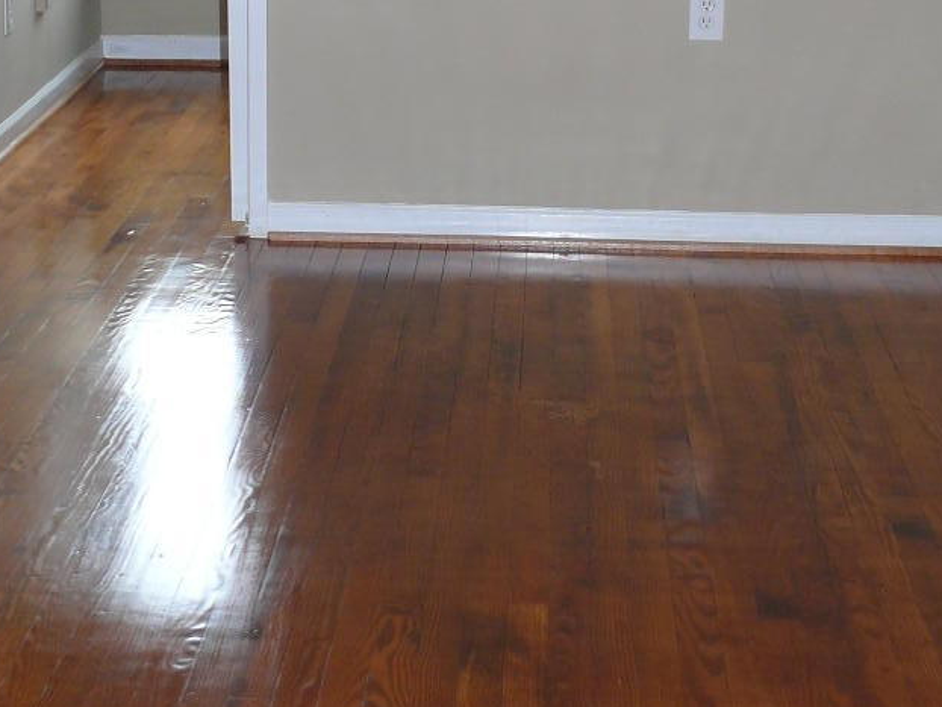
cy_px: 120
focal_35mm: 90
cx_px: 307
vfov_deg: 16.3
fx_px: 2450
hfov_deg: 21.7
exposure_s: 1/30
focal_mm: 7.4
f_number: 2.8
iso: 125
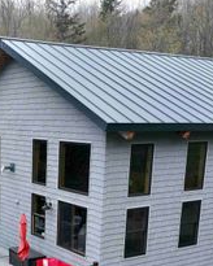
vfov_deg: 31.8
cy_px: 228
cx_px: 16
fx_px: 449
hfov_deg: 25.7
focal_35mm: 57
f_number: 2.8
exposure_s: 1/500
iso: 120
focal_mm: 12.29
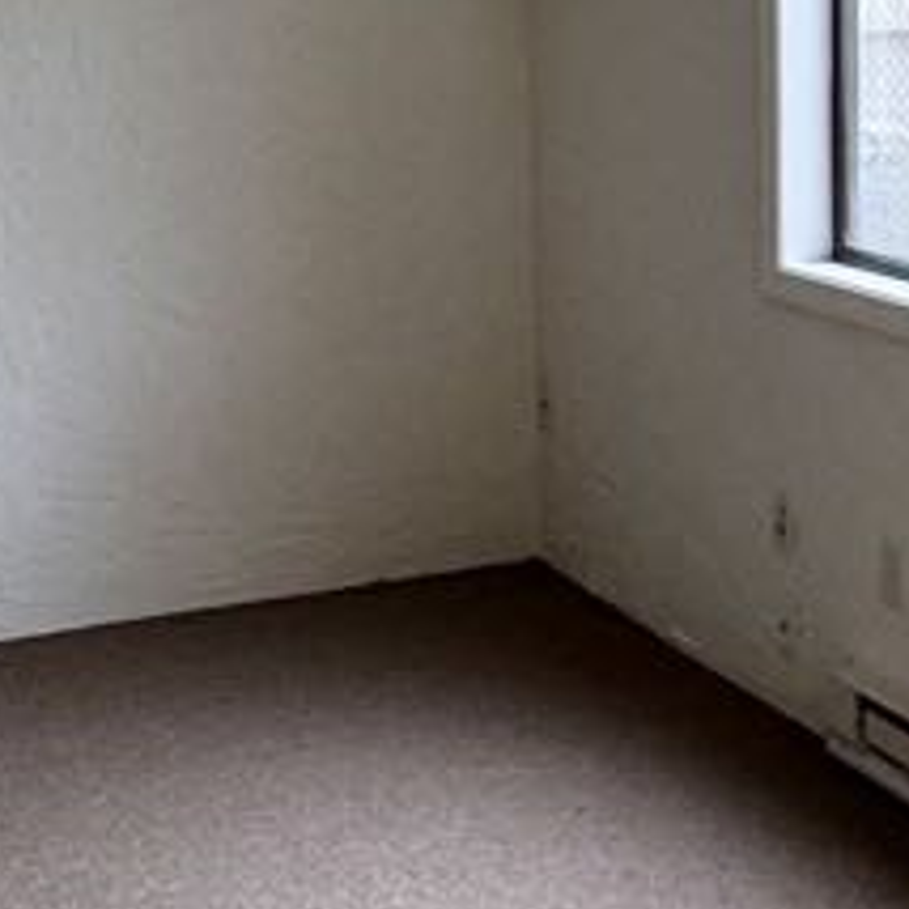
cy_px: 246
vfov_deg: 21.2
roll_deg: +0.5
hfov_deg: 21.2
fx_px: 2406
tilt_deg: -9.8
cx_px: 705
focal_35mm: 81
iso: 200
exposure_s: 1/120
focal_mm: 2.22
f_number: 2.2
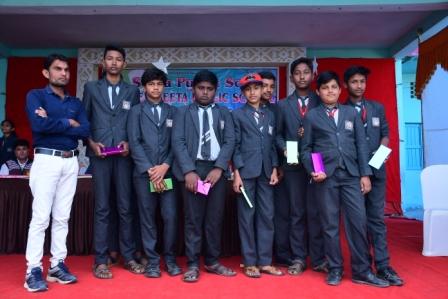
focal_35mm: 33
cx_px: 224
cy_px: 150
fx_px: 411
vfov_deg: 40.0
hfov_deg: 57.2
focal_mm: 22
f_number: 4
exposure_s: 1/250
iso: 400
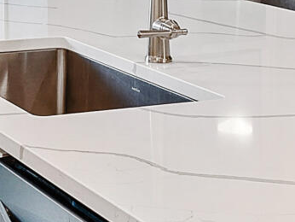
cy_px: -132
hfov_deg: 15.5
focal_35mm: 125
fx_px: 1066
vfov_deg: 11.3
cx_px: 3
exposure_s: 1/2
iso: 100
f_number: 8
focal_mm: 10
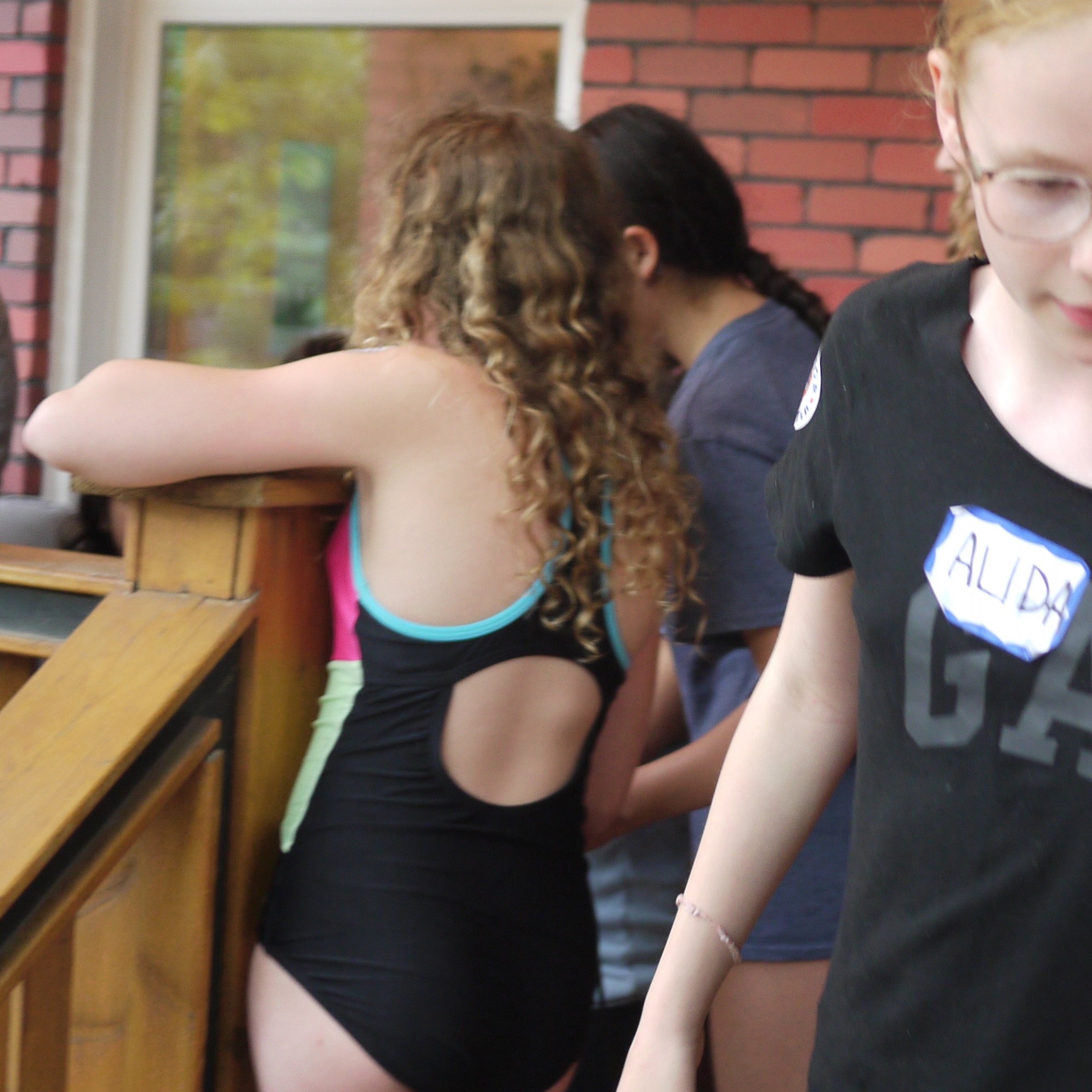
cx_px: 850
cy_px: 453
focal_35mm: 71
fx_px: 2534
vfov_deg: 24.3
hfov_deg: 24.0
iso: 320
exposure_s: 1/60
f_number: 1.7
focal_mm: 20
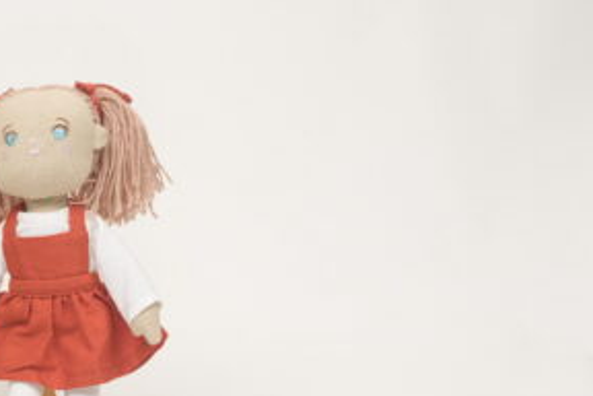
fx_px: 1713
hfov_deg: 19.2
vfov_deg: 13.1
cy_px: 278
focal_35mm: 104
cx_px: 31
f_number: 4.5
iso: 200
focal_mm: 50
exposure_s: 1/250
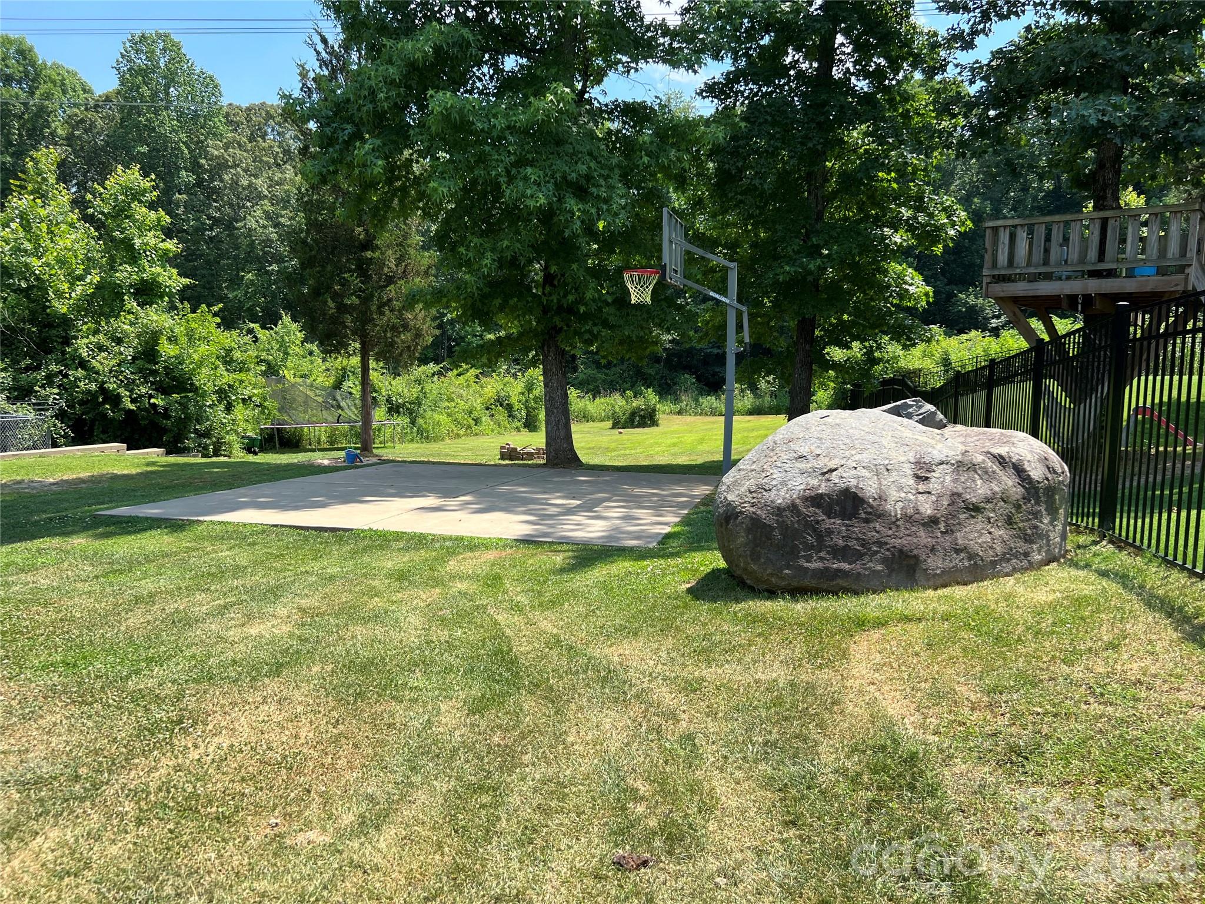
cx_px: 602
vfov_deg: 53.1
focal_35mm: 26
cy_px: 452
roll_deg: -1.7
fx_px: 905
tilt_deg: -5.9
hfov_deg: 67.3
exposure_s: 1/1669
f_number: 1.5
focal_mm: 5.7
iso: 50
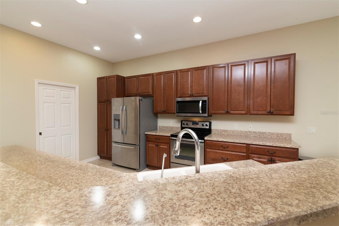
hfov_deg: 96.7
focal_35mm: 16
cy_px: 113
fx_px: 151
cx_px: 170
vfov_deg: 73.8
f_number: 6.3
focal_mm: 16
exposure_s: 1/50
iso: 500
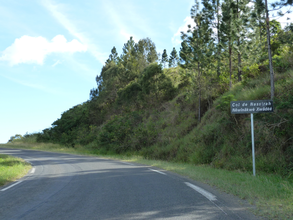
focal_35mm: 42
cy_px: 110
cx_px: 146
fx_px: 356
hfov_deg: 44.8
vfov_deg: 34.3
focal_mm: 6.9
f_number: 4
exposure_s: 1/200
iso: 125
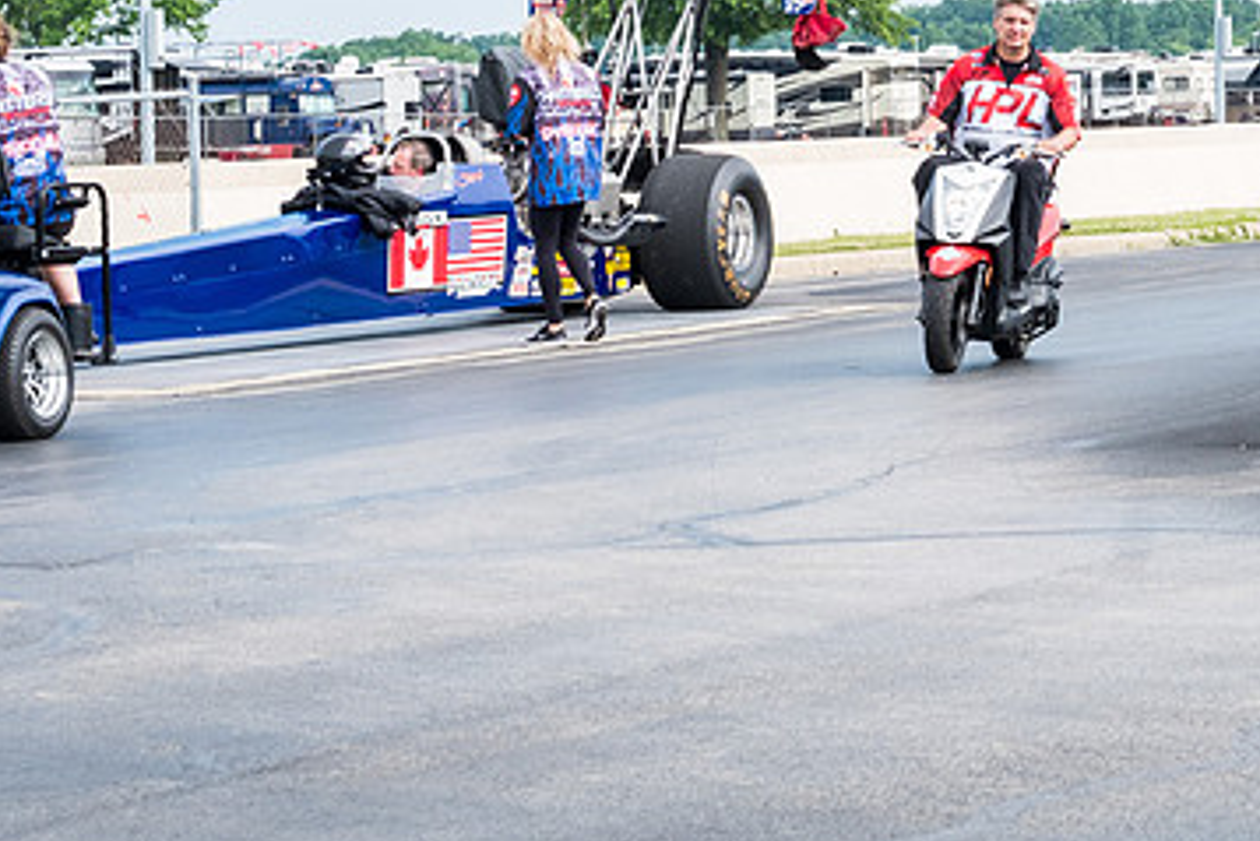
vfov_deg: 8.2
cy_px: 192
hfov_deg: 12.3
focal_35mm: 167
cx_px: 957
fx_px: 5847
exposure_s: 1/200
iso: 400
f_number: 9
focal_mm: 68.7
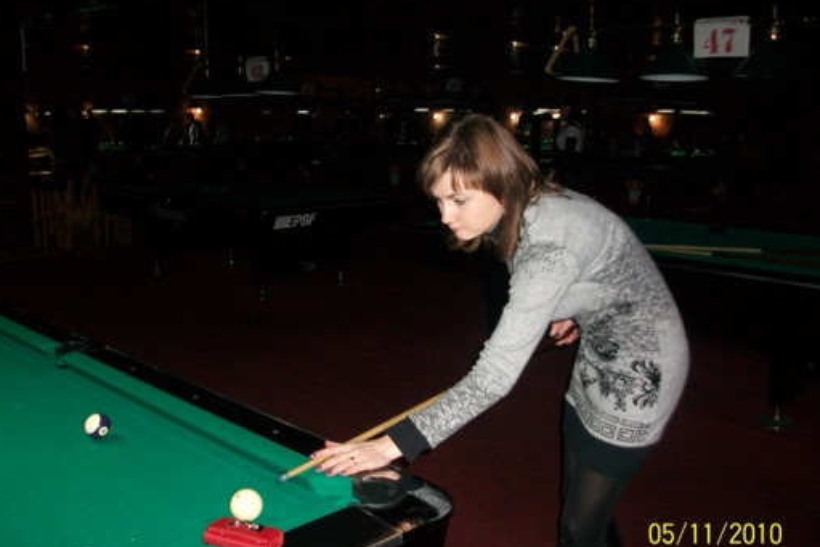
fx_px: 820
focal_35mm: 36
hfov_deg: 53.1
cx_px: 408
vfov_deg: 36.9
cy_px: 290
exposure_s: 1/60
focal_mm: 5.7
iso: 160
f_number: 2.8
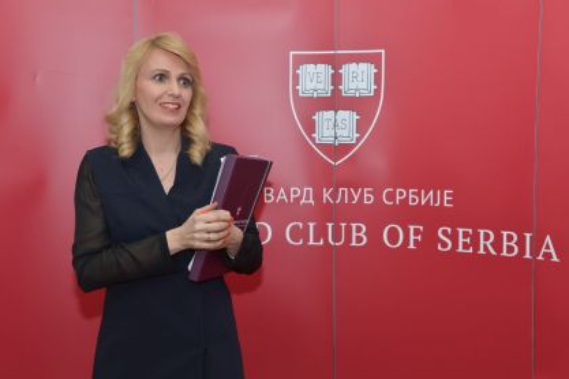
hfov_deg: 36.9
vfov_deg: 25.1
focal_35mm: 54
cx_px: 304
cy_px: 192
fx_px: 853
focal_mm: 50
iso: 1600
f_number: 5.6
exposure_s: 1/125
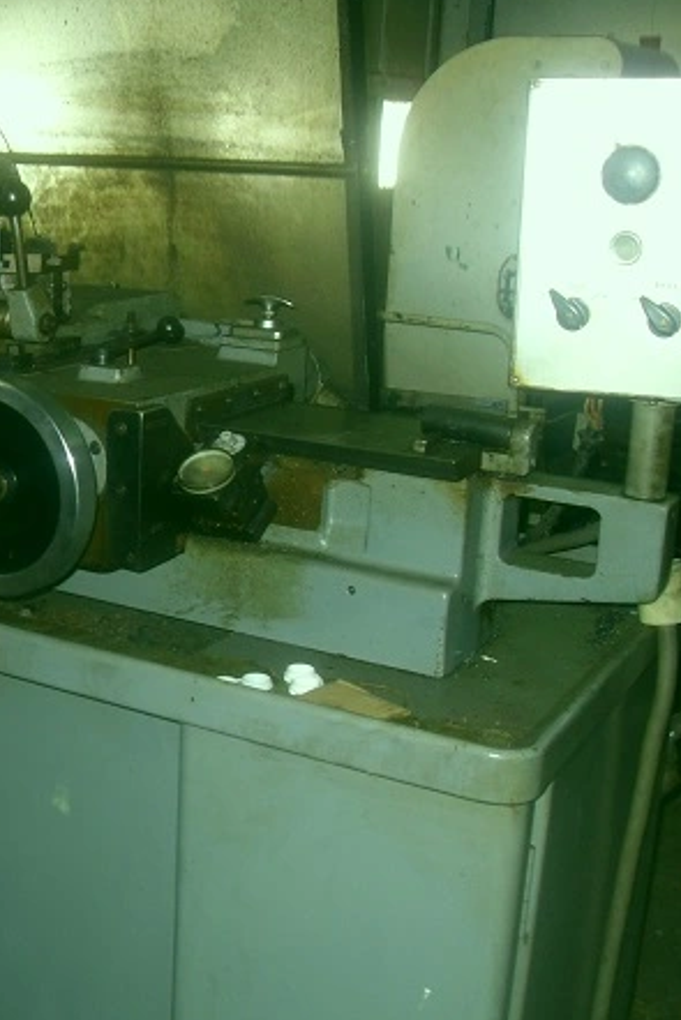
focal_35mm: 48
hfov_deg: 27.2
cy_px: 505
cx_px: 83
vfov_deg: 41.1
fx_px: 1361
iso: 100
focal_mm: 6.3
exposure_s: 1/45
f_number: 2.8
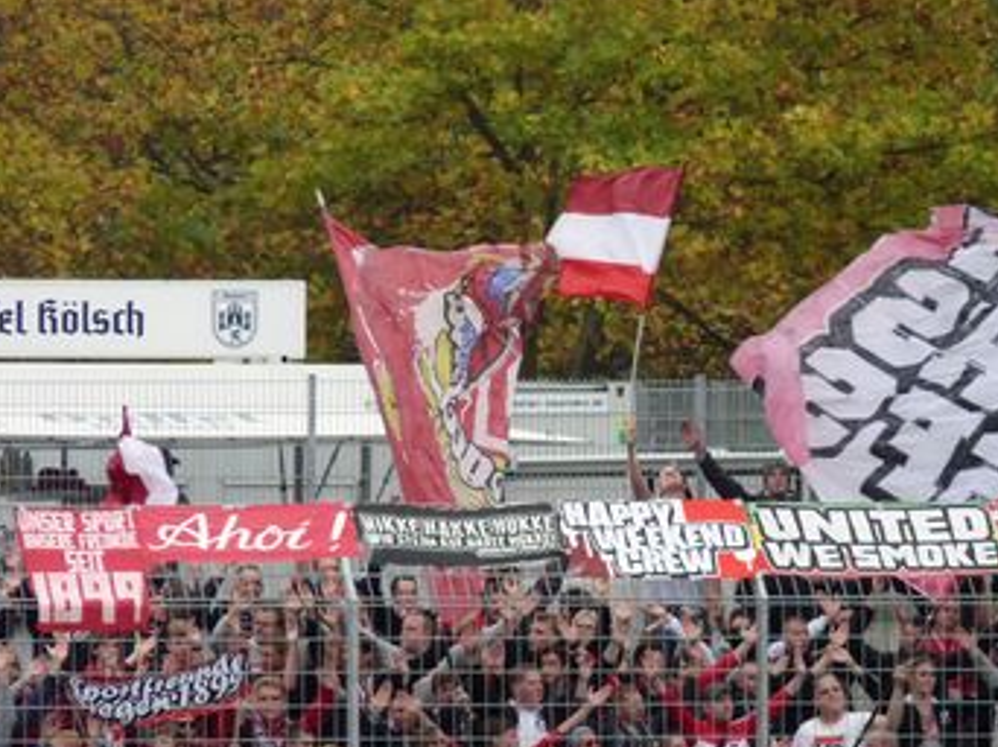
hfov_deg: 3.4
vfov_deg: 2.6
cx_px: 674
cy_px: 503
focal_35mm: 578
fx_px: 16652
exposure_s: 1/500
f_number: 3.7
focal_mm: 61.7
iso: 400
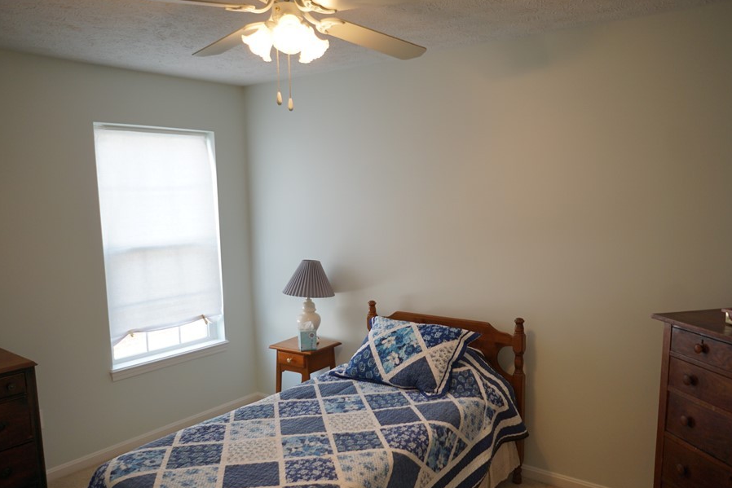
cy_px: 277
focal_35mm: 29
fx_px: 590
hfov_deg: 63.6
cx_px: 373
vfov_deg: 44.9
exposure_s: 1/60
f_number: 2.8
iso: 160
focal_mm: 16
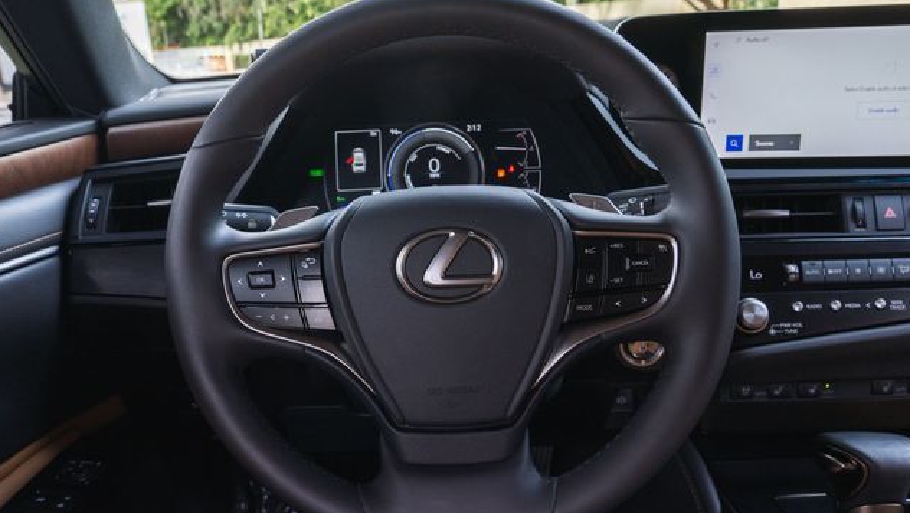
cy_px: 305
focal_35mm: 32
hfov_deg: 60.7
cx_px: 383
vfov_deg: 36.6
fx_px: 772
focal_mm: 24
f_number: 8
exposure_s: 1/50
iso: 640
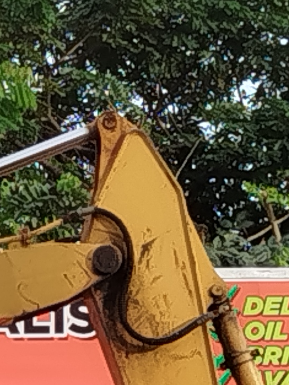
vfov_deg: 6.5
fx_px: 3371
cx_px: -476
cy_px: 579
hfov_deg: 4.7
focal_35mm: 303
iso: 50
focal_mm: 5.31
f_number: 1.7
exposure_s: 1/303
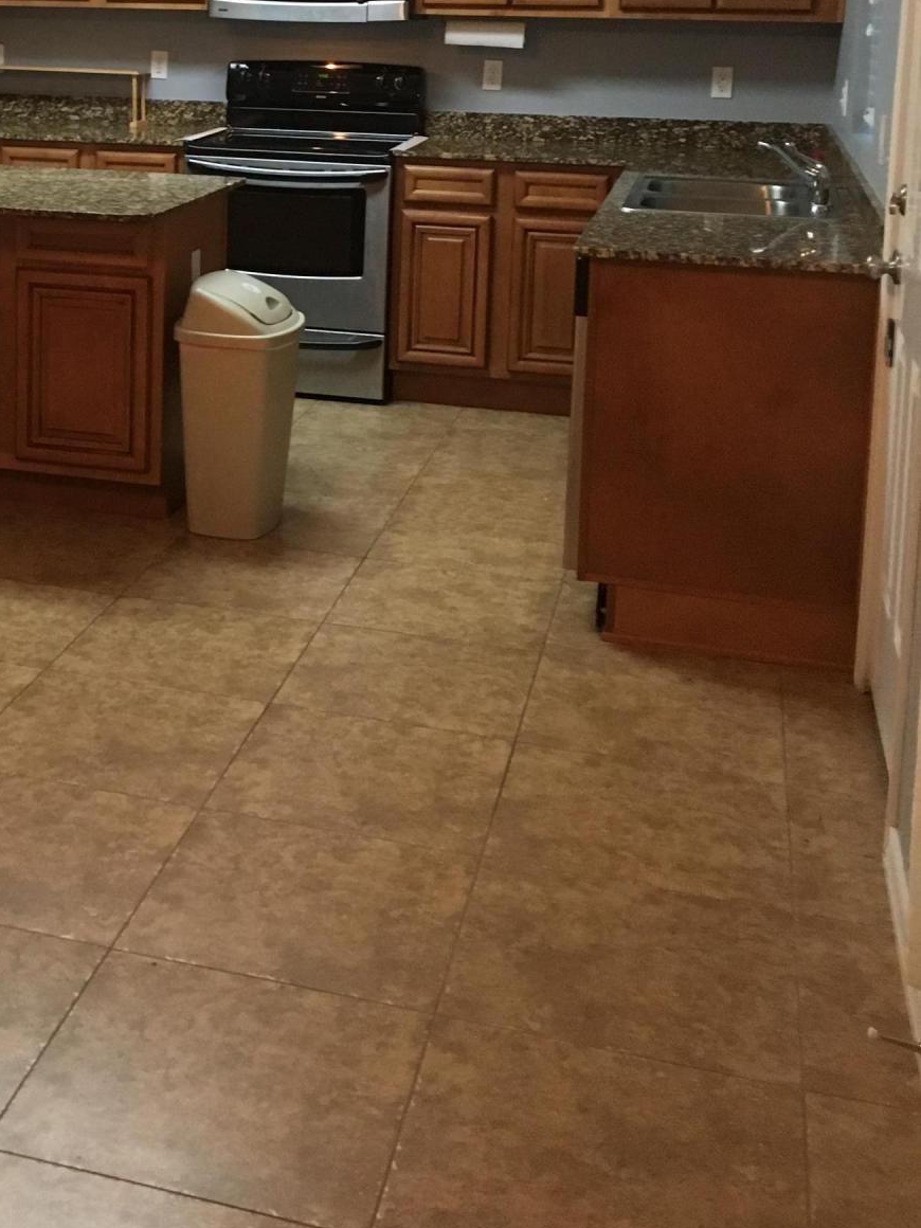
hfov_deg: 28.2
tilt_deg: -7.7
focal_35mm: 50
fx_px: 1774
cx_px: 128
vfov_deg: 36.6
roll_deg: -0.3
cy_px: 209
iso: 200
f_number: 2.2
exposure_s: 1/30
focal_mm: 4.15
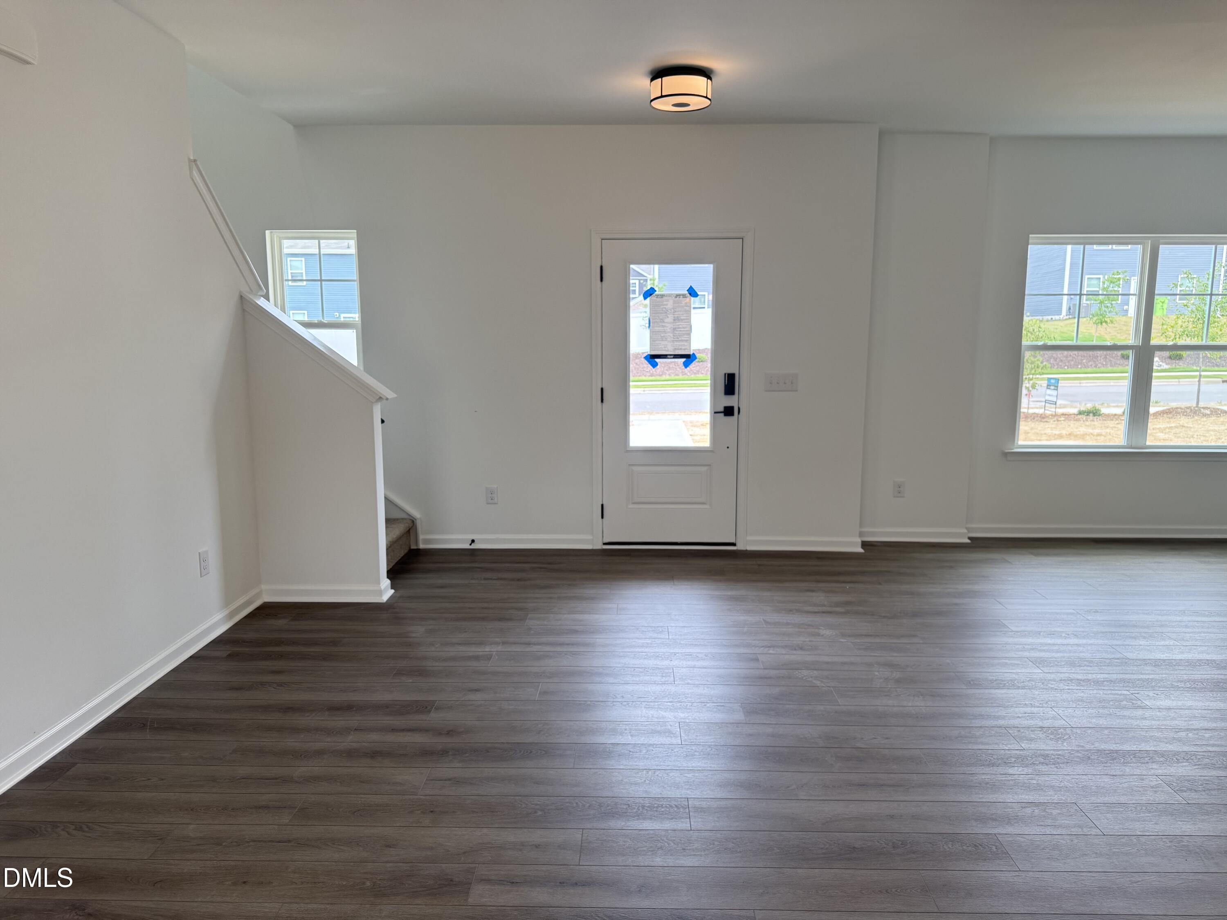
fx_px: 851
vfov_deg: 56.8
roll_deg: -0.3
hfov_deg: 71.6
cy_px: 460
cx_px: 614
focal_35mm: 24
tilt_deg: -8.7
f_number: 1.78
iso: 200
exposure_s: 1/179
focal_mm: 6.76
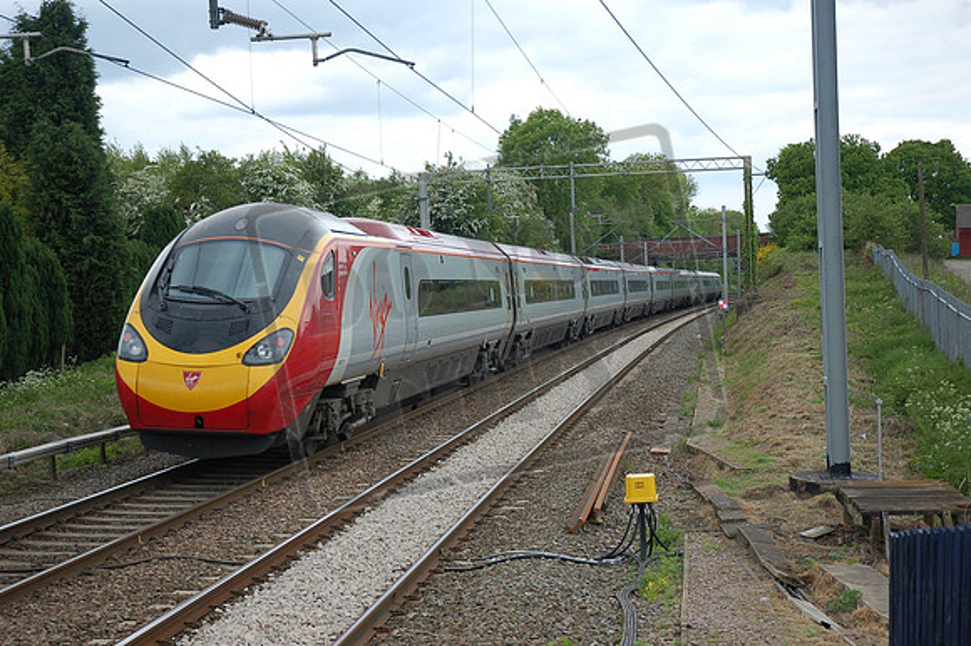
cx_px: 486
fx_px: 1617
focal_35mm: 60
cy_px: 323
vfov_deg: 22.6
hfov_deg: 33.4
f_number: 4.5
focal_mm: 40
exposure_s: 1/800
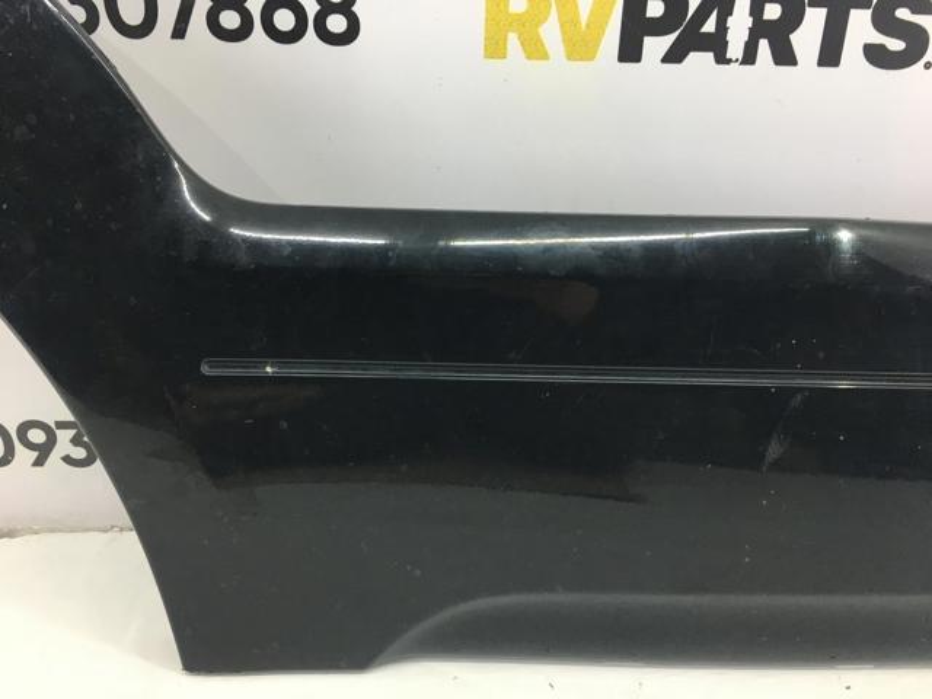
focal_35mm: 29
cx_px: 466
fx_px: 781
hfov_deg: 61.7
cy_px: 350
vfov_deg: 48.2
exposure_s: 1/33
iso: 32
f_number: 2.2
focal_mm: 4.15
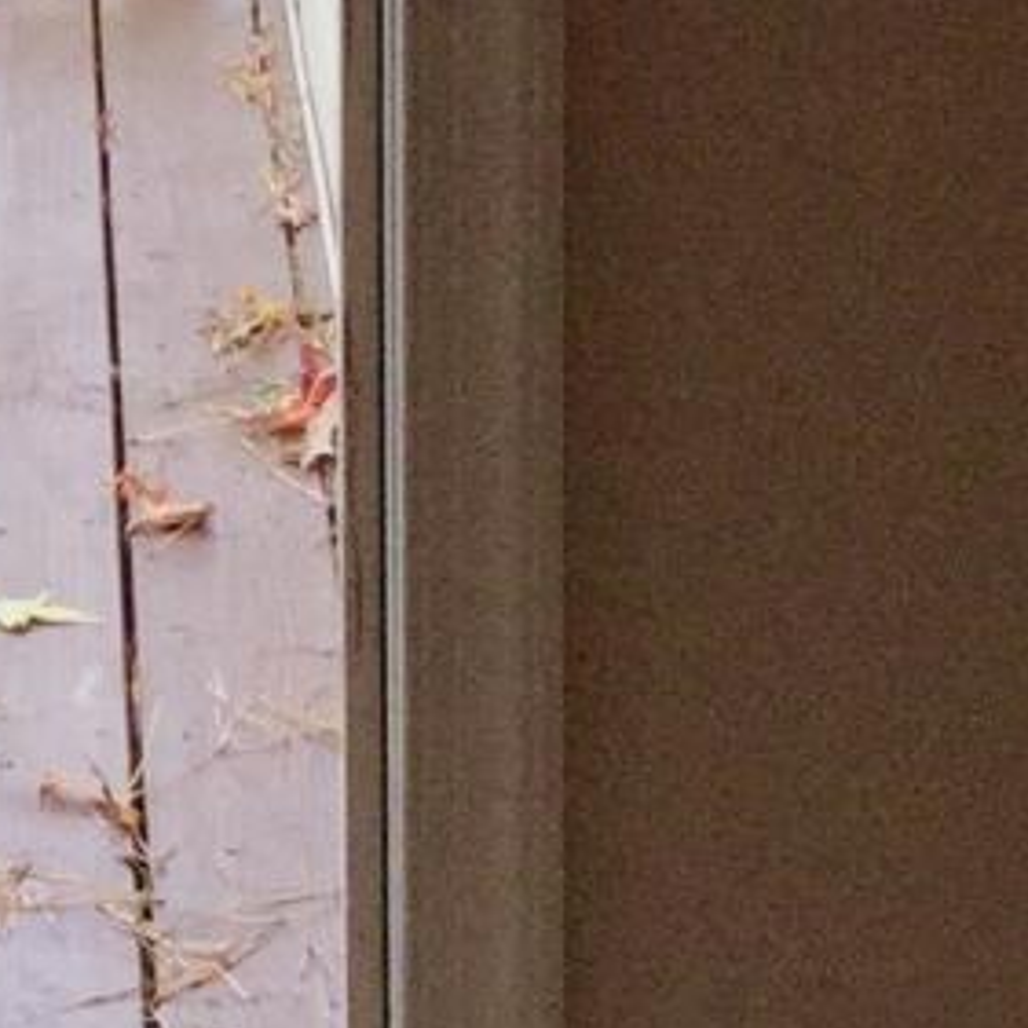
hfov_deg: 8.7
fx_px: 6552
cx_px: -585
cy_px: -739
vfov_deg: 8.7
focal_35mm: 195
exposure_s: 1/122
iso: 25
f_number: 2.4
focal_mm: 3.3
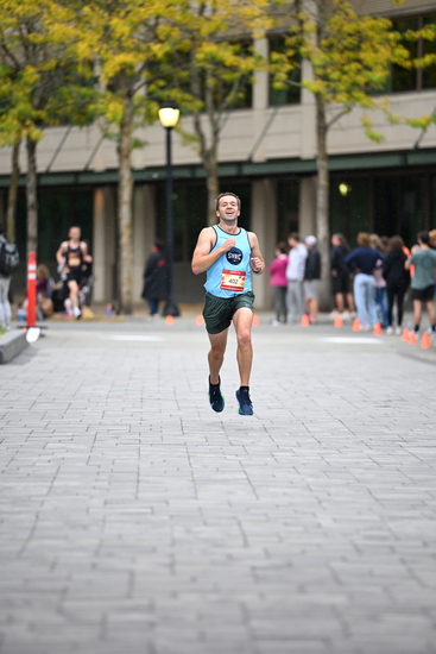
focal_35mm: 200
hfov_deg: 6.9
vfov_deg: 10.3
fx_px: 3631
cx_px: 218
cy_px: 327
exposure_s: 1/1600
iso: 1250
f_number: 2.8
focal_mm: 200
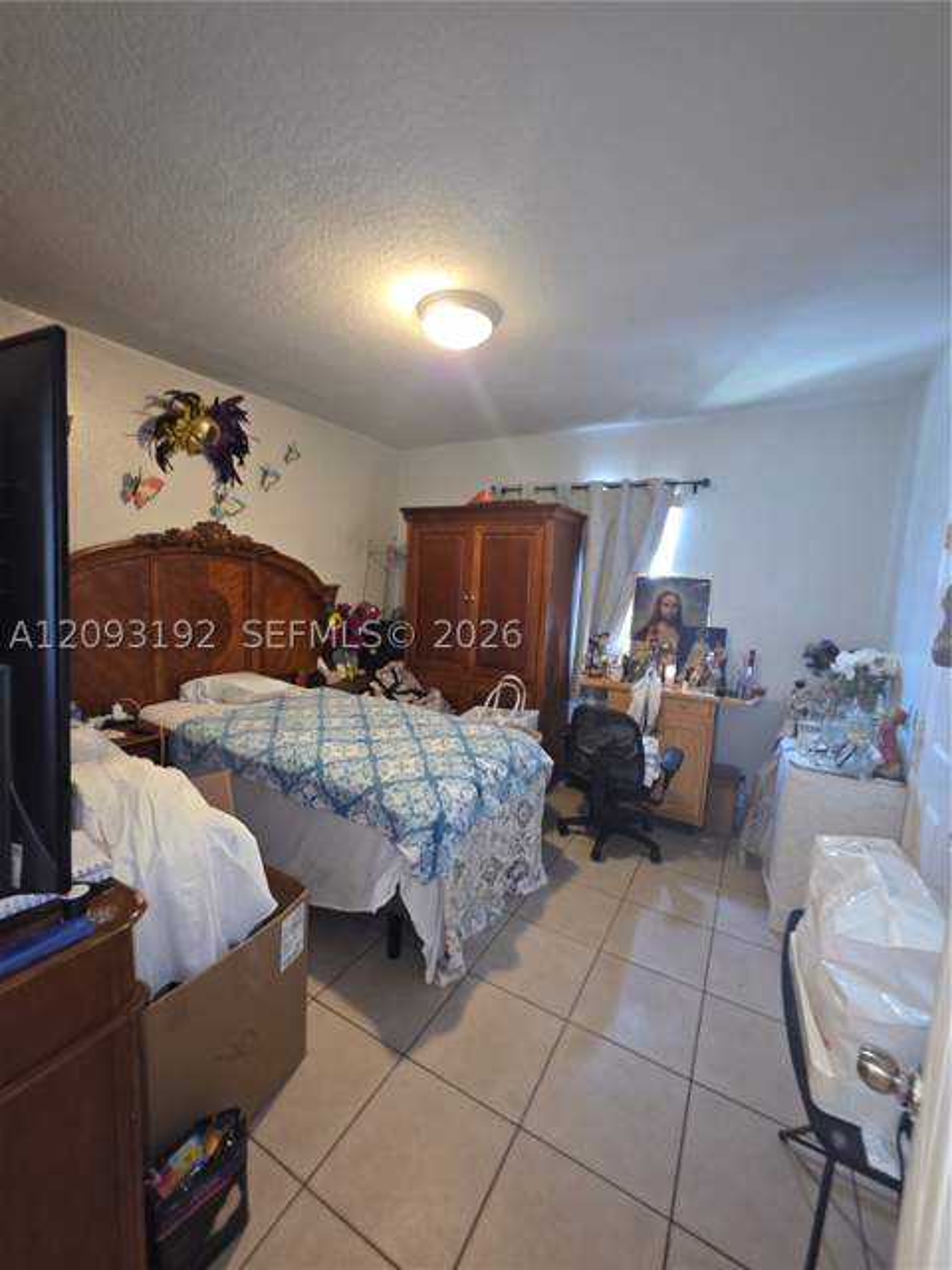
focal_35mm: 13
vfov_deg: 106.2
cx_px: 476
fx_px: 477
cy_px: 635
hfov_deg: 89.9
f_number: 1.9
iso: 200
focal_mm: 2.2
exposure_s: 1/9.99
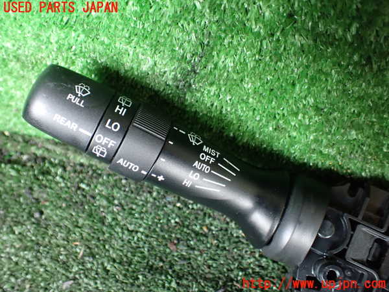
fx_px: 337
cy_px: 146
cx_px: 194
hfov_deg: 60.0
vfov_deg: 46.8
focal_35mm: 30
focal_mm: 5.4
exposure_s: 1/100
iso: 800
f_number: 2.3
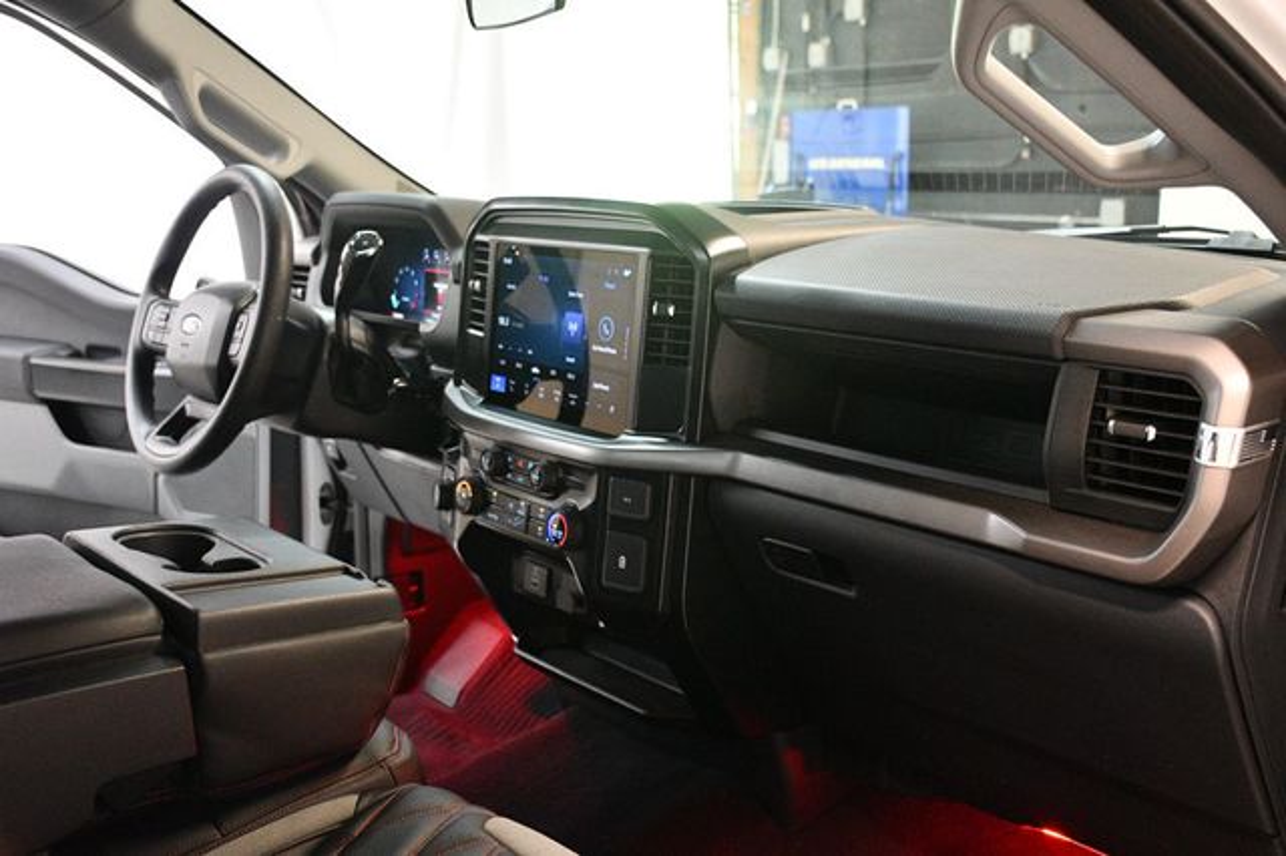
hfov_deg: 49.6
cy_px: 428
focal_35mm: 39
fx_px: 1392
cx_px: 643
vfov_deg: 34.2
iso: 4500
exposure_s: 1/60
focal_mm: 26
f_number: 3.8
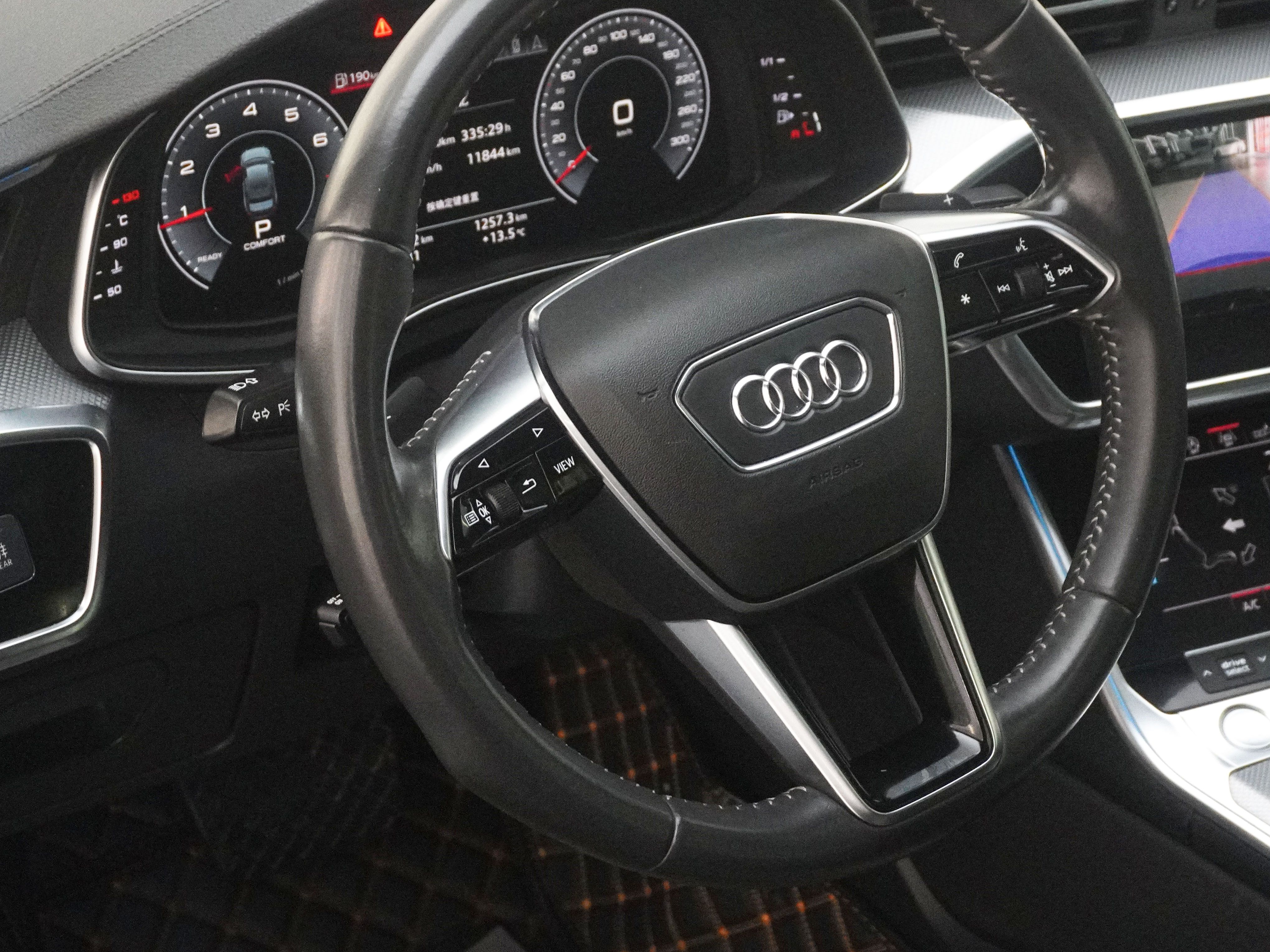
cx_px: 784
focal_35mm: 72
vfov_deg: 20.4
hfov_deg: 27.0
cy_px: 403
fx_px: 2642
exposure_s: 1/80
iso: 6400
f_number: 6.3
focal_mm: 34
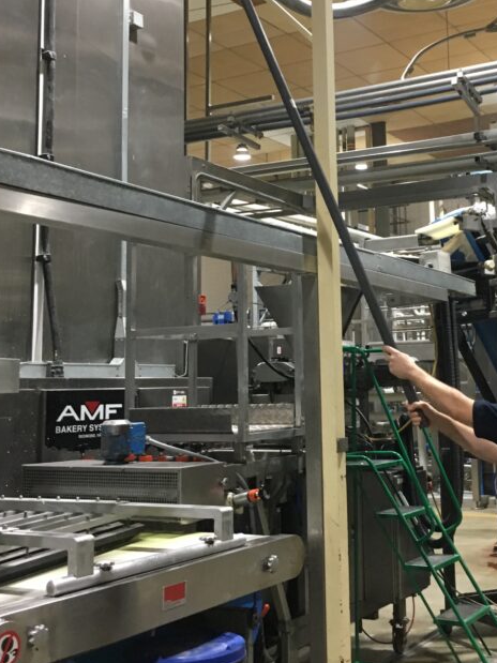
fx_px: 919
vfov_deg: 39.3
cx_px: 347
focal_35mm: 48
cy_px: 239
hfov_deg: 29.9
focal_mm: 4.15
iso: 200
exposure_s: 1/33
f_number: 2.2
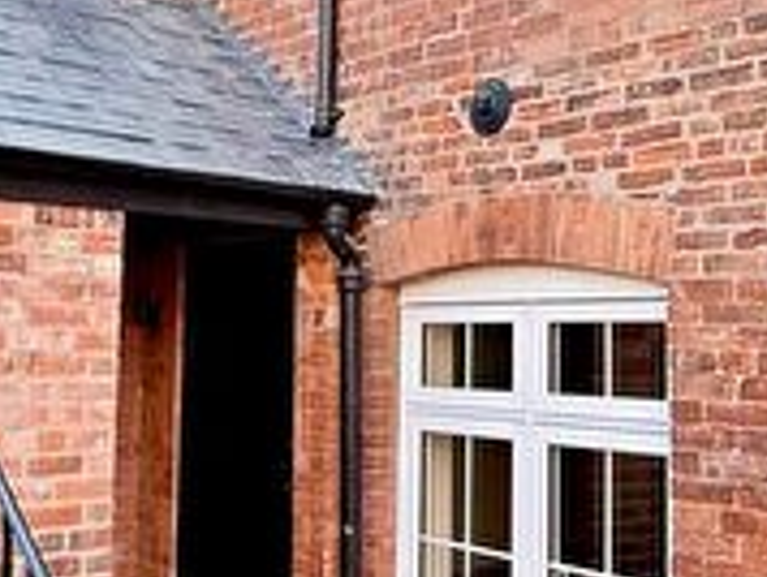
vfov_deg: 26.6
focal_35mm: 55
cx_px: 327
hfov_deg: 34.8
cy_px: 248
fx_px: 1220
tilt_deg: +5.5
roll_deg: +0.2
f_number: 2.2
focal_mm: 2.22
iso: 64
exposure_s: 1/161
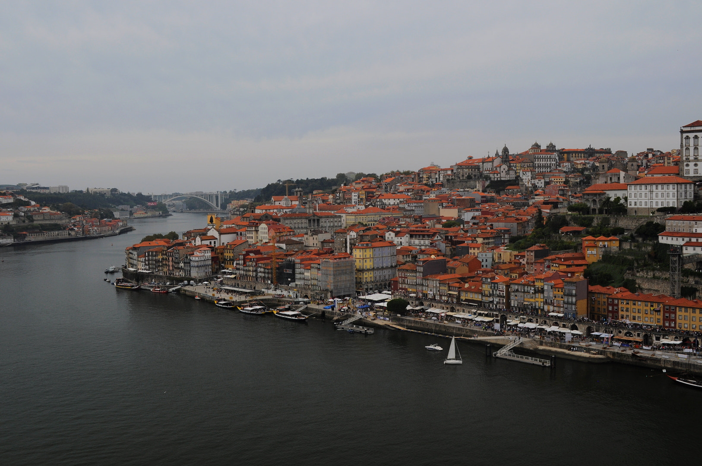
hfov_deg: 53.2
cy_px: 233
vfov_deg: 36.8
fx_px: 701
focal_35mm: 36
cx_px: 351
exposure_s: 1/125
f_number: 9
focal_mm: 24
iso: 200
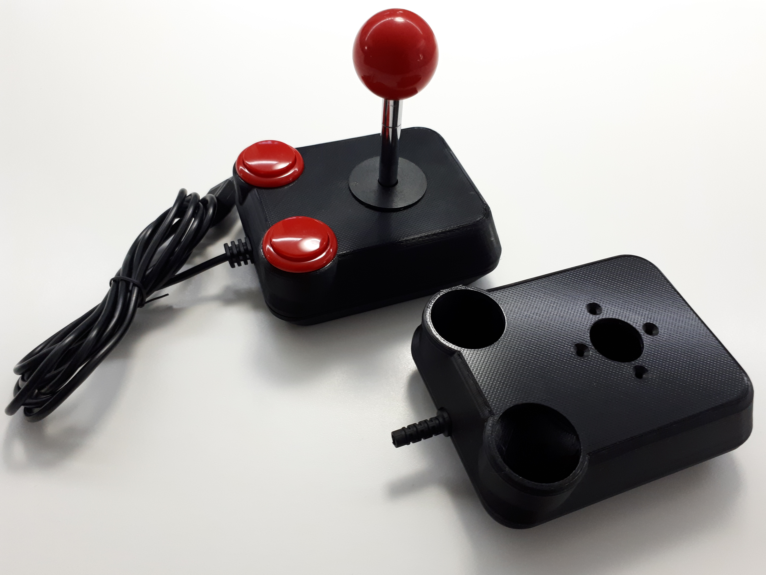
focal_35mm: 27
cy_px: 288
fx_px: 597
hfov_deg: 65.3
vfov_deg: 51.4
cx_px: 383
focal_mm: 3.6
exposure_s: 1/20
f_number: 1.9
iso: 160
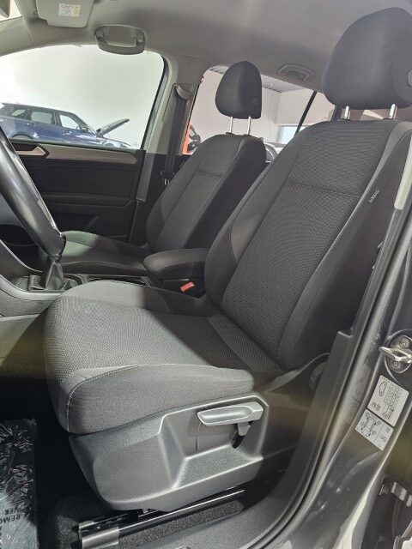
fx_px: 365
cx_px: 206
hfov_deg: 58.9
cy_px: 274
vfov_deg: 73.9
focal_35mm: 23
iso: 640
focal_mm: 6.3
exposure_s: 1/100
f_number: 1.7
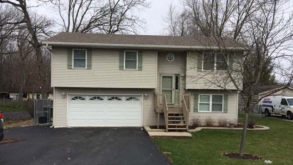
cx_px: 146
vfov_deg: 36.6
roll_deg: -0.5
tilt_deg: -4.2
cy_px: 95
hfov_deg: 61.0
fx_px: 249
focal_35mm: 32
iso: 32
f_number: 2.2
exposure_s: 1/1786
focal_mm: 4.15
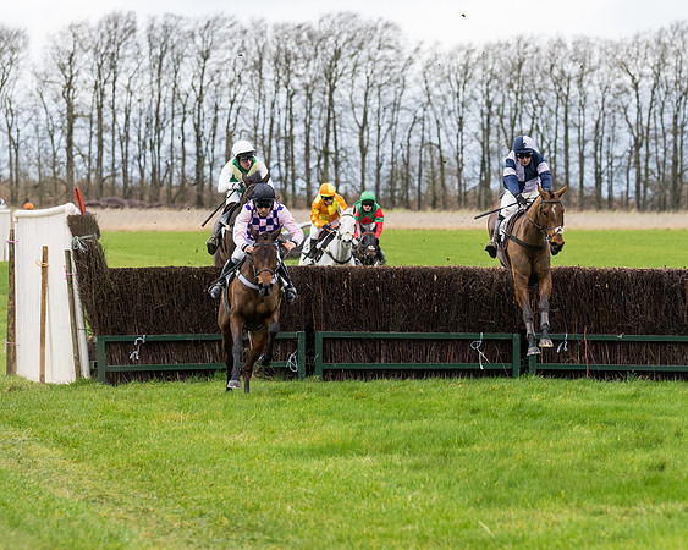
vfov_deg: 5.3
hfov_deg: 6.7
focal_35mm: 290
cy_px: 269
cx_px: 269
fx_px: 5910
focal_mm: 140
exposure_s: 1/1250
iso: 500
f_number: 4
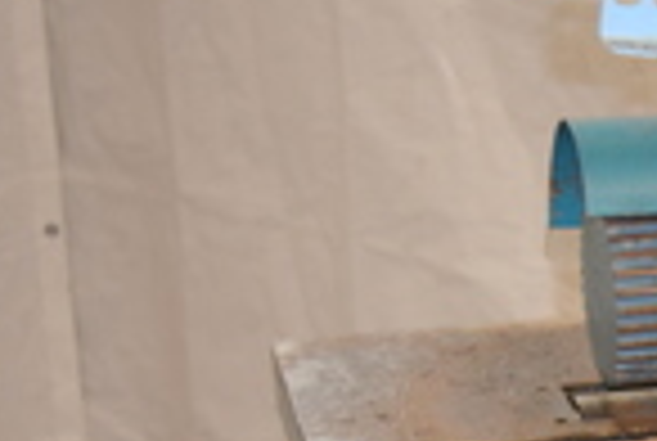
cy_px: 574
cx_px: 1058
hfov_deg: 11.8
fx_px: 2999
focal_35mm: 164
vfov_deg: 8.3
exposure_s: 1/100
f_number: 4.5
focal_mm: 32
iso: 800
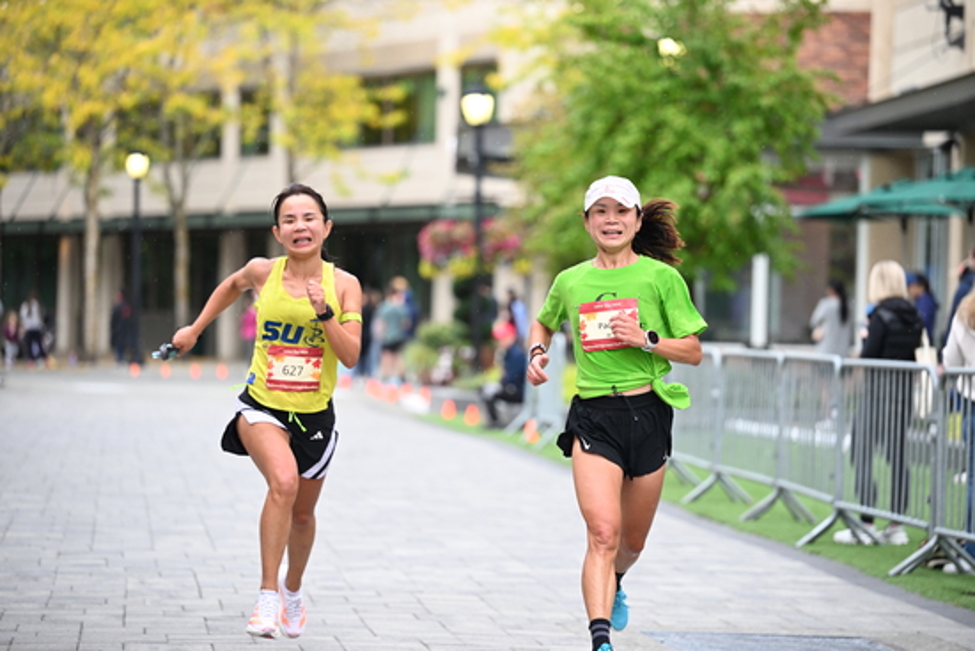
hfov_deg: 15.2
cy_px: 326
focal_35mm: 135
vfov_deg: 10.2
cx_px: 488
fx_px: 3657
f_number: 2.8
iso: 1250
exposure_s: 1/1250
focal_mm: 135
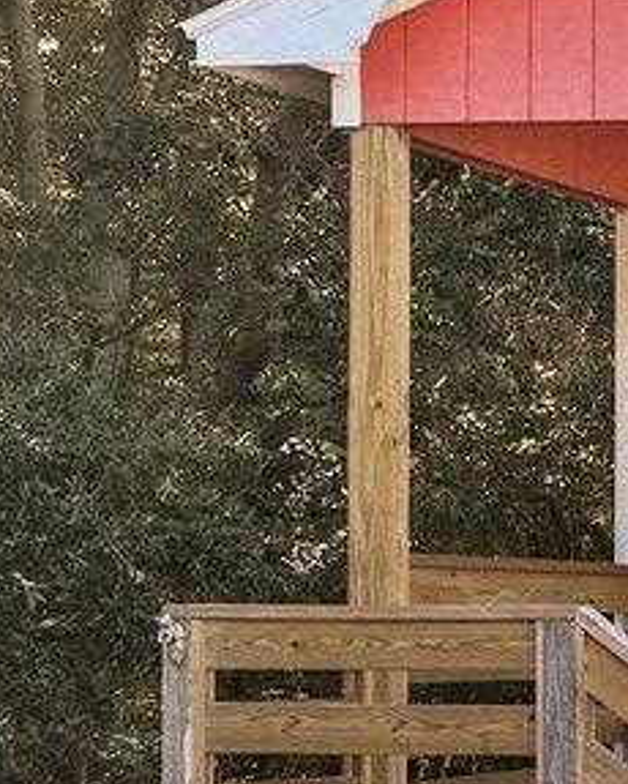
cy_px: 724
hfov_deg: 8.5
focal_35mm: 167
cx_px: 1461
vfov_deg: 11.5
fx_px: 3876
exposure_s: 1/2000
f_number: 2.8
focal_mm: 12.29
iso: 180
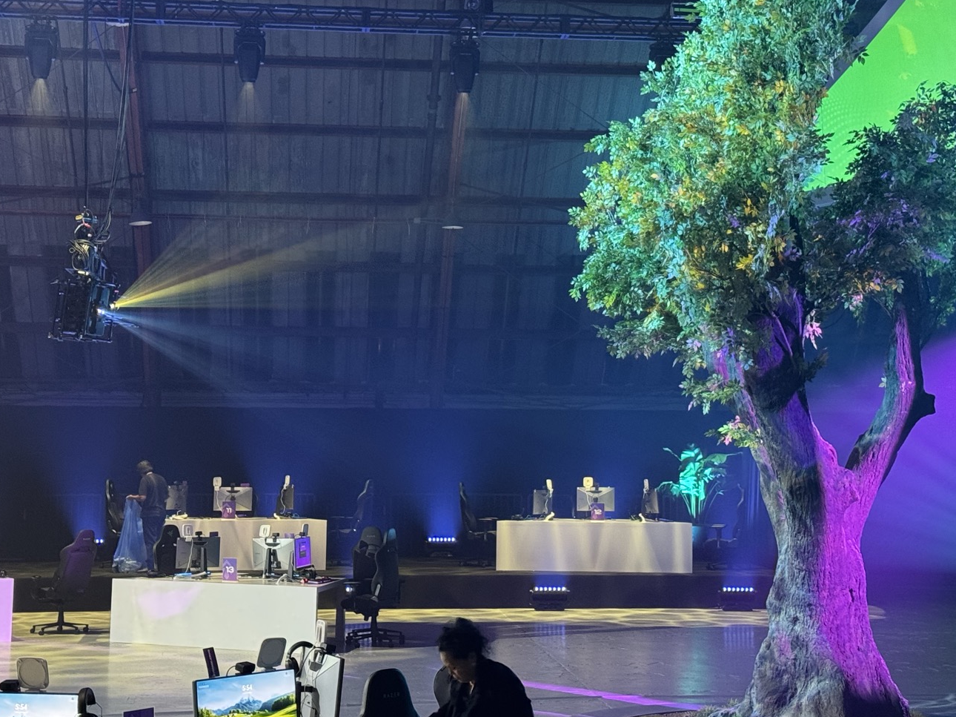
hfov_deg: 29.0
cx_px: 514
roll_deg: -0.8
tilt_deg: +5.1
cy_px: 247
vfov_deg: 21.8
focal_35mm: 67
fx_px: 1850
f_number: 1.78
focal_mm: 6.76
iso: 500
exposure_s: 1/40
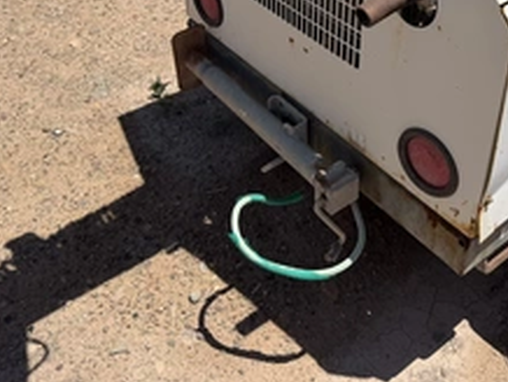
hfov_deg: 42.7
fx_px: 646
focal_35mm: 44
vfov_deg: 31.6
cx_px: 305
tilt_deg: -36.0
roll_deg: -4.7
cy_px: 47
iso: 80
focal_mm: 6.76
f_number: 1.78
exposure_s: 1/6173
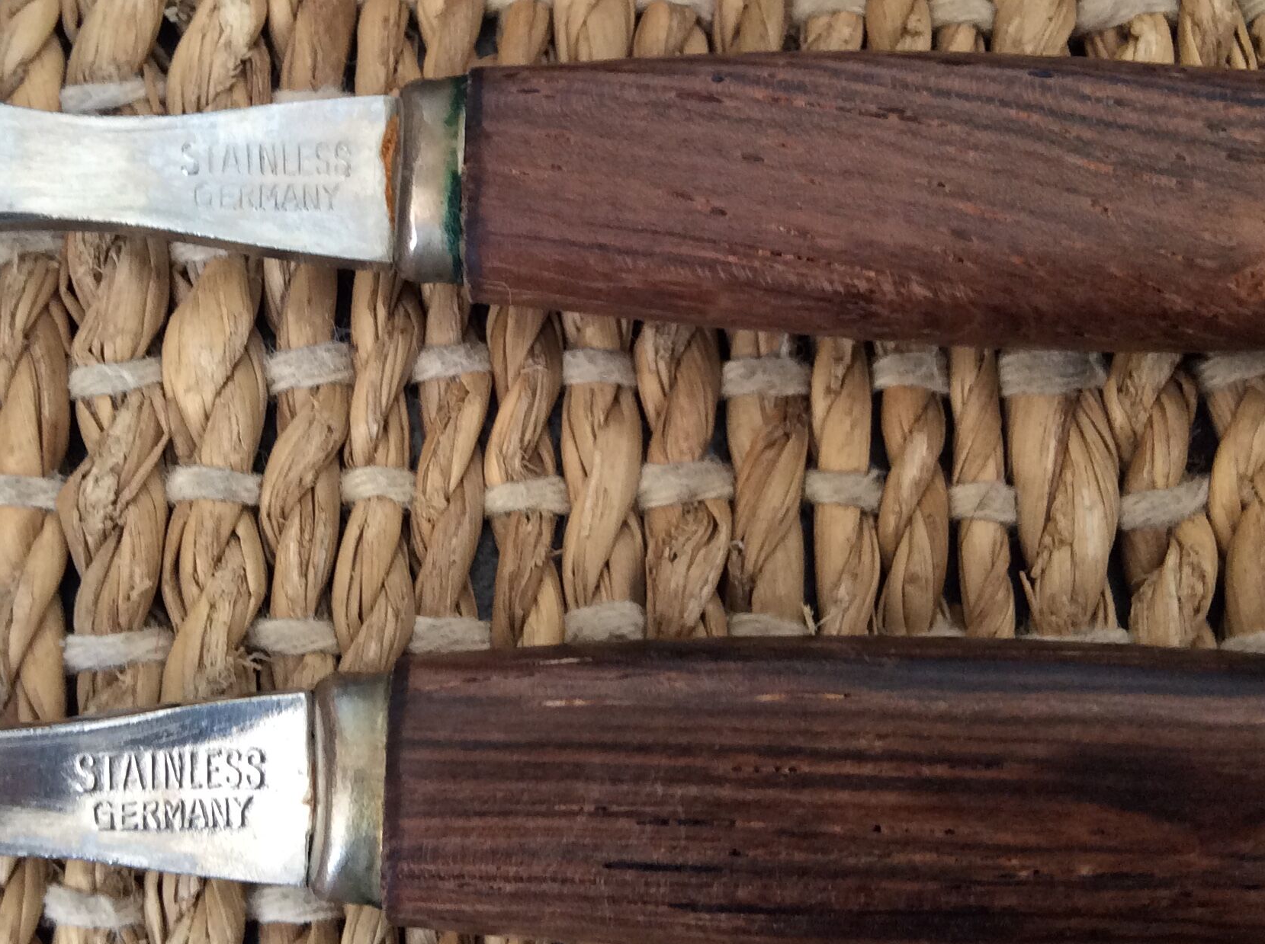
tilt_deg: -76.8
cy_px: 371
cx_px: 535
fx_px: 1824
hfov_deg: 38.2
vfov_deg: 29.0
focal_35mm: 50
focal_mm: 3.3
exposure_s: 1/24
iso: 80
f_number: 2.4
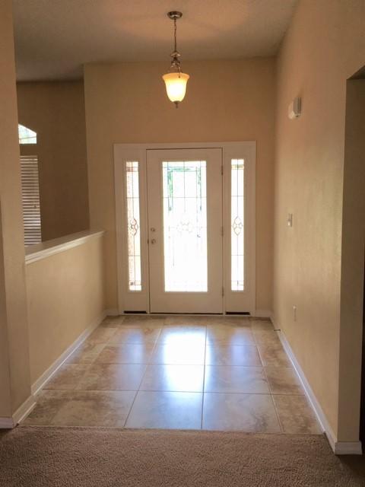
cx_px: 182
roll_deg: +1.2
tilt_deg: -5.2
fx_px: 408
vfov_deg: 61.7
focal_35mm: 29
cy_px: 244
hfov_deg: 48.2
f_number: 2.2
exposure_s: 1/60
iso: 32
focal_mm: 4.15
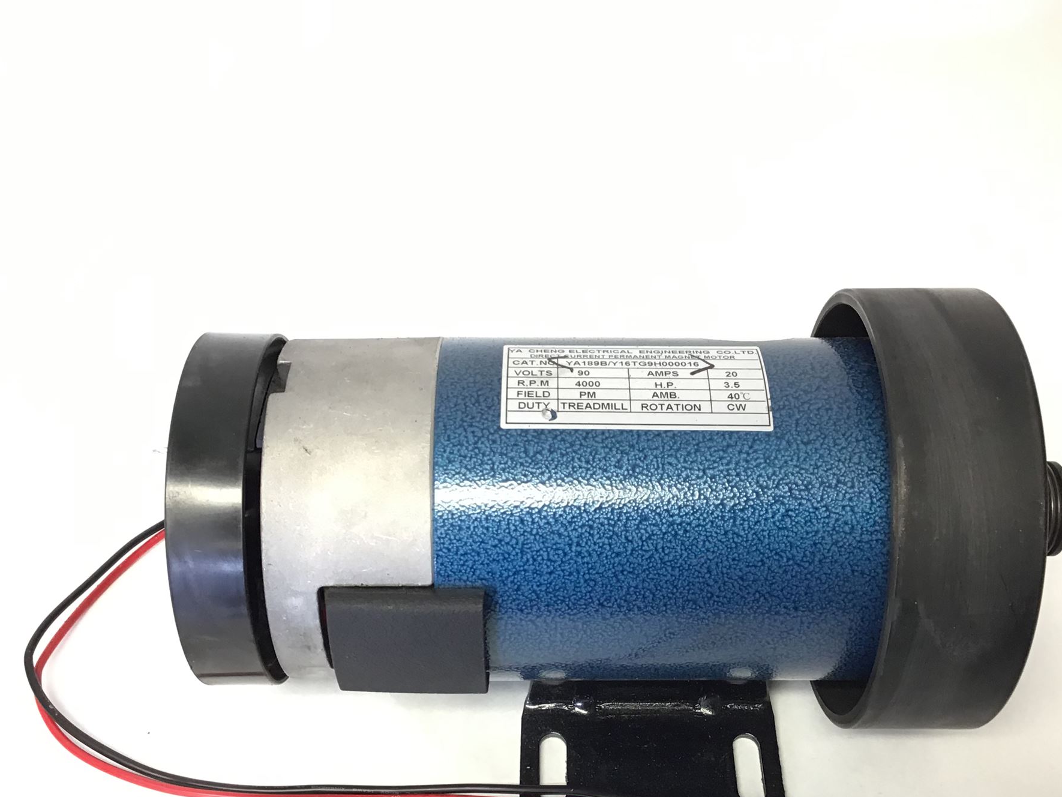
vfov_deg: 35.7
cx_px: 558
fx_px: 1227
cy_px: 509
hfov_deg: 46.8
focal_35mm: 40
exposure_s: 1/30
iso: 64
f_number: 2.4
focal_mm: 3.3
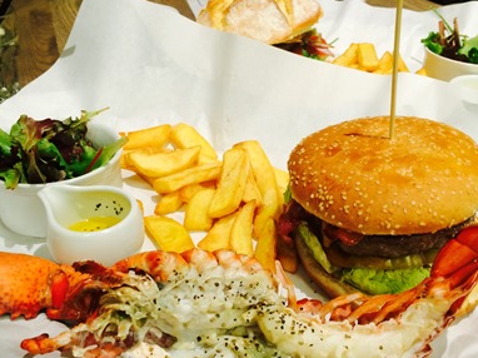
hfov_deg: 49.0
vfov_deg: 37.7
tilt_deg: -33.4
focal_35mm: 38
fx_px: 524
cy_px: 191
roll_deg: -1.6
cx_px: 242
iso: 80
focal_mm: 4.15
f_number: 2.2
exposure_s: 1/30
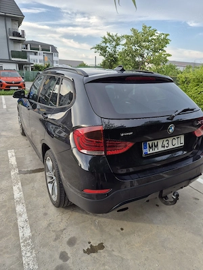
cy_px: 135
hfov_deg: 58.9
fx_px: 180
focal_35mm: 23
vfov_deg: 73.9
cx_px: 102
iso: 25
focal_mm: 5.4
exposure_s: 1/333
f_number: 1.8
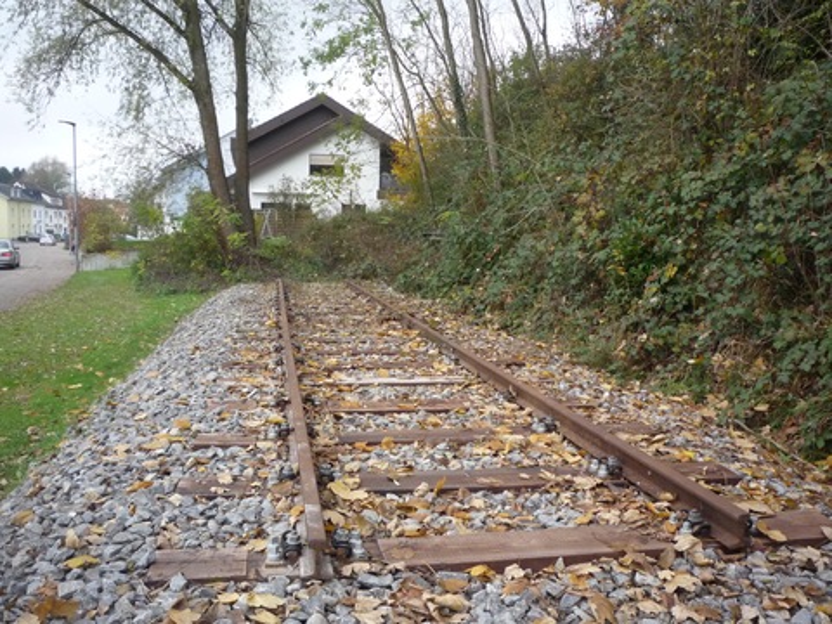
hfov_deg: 56.8
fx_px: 769
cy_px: 312
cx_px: 416
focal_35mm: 32
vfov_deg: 44.2
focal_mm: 5.2
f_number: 3.3
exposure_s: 1/200
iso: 200
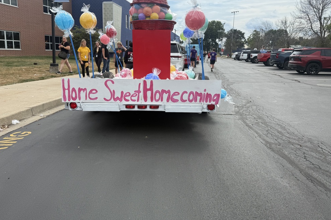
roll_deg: -2.0
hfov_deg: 69.4
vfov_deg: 49.4
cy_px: 96
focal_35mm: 26
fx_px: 239
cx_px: 160
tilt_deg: -9.4
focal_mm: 6.76
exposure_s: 1/3425
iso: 80
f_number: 1.78
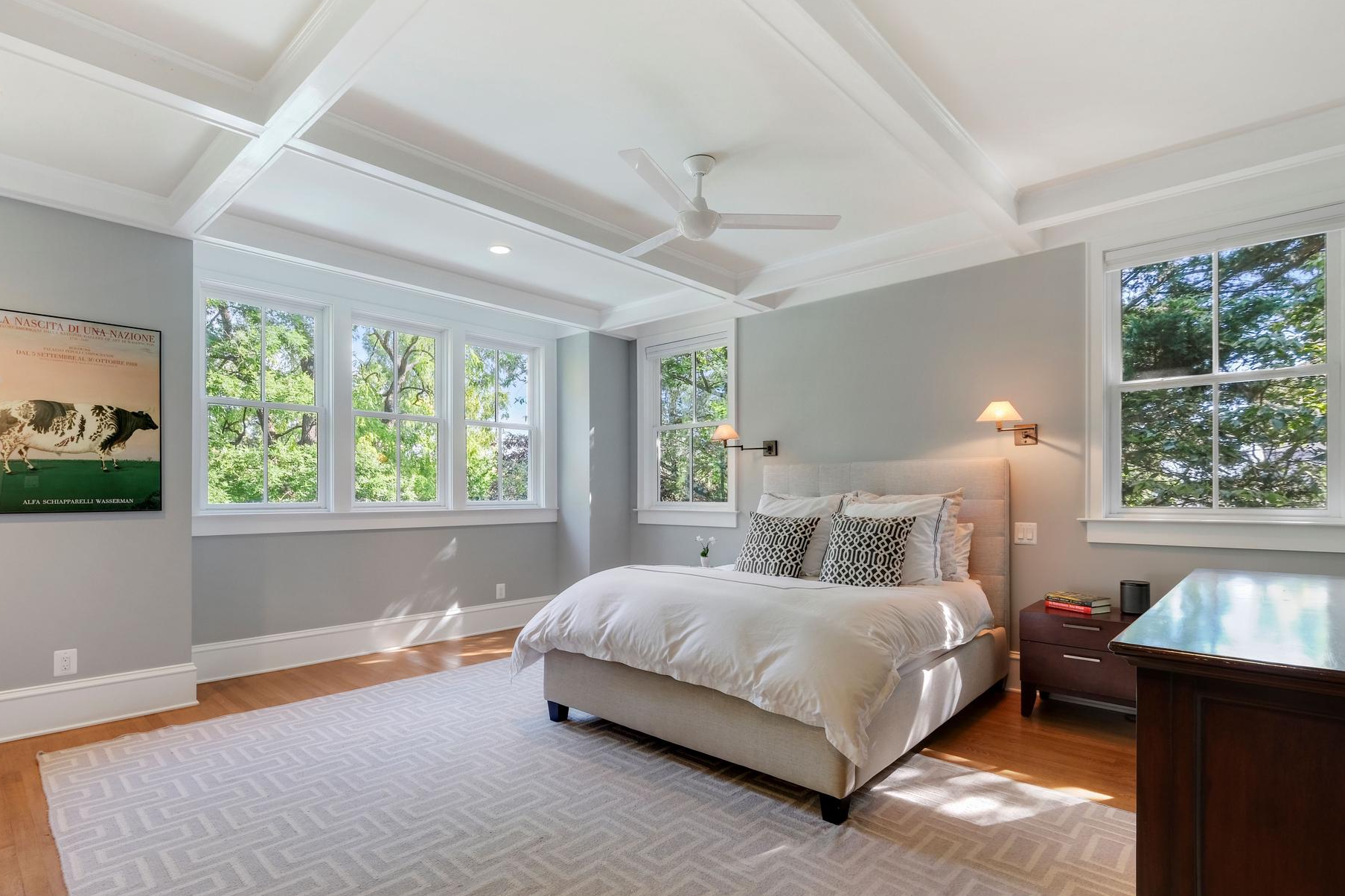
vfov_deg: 70.2
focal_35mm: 17
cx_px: 614
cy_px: 497
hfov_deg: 93.1
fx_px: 635
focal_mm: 10
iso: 400
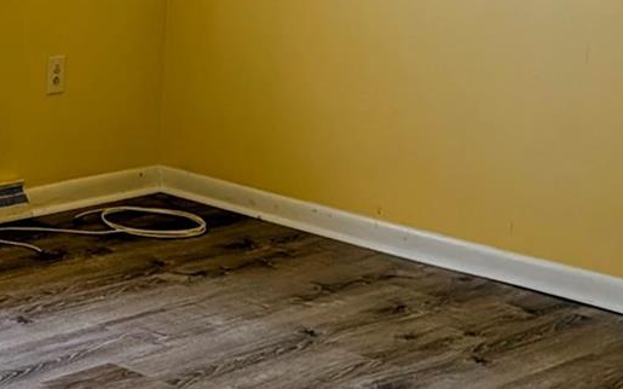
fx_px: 1715
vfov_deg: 12.7
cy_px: -34
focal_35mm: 101
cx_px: -109
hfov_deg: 19.5
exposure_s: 1/120
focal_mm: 6.9
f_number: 1.68
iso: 27
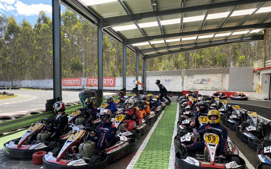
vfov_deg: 44.3
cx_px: 135
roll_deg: -0.9
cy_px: 100
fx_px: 207
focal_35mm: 28
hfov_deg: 66.5
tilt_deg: -5.5
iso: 32
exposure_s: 1/519
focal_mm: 4.25
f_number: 1.8
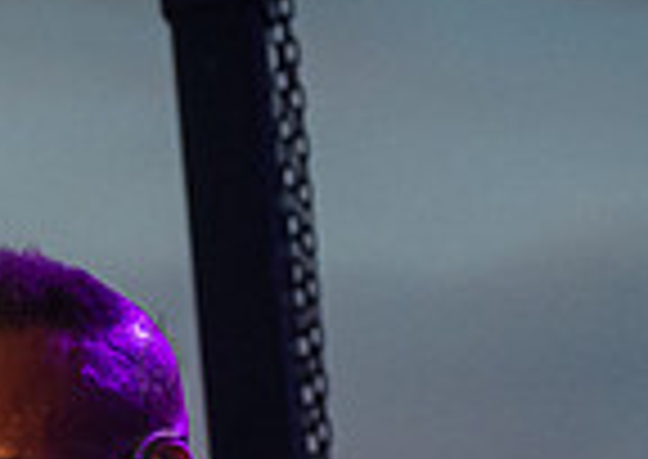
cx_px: -36
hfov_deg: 5.6
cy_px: 780
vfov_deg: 3.9
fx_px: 6643
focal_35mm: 362
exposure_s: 1/400
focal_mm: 80
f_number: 4
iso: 5000
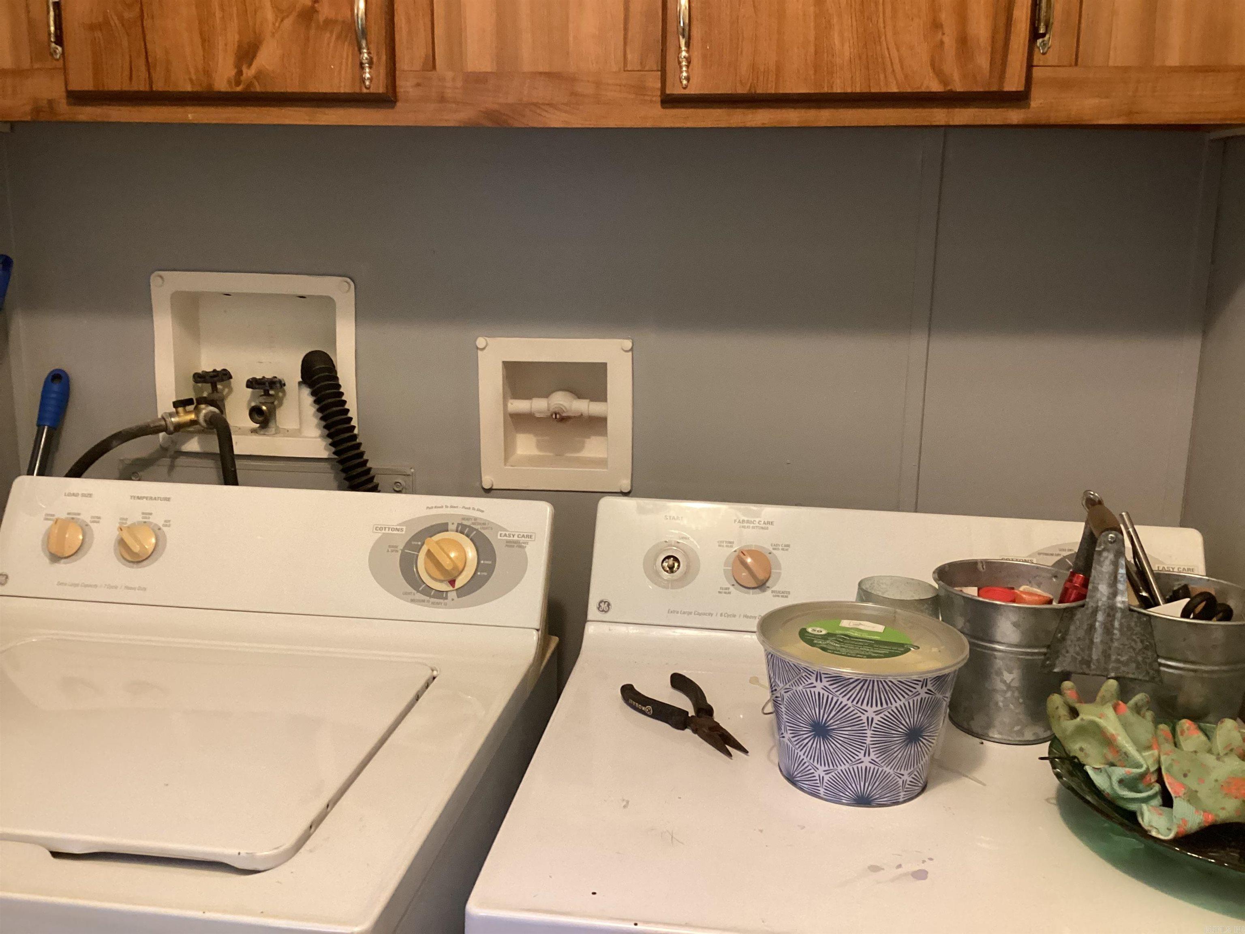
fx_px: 1115
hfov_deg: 58.4
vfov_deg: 45.4
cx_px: 622
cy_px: 467
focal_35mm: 31
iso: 320
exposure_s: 1/30
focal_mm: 3.3
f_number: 2.4
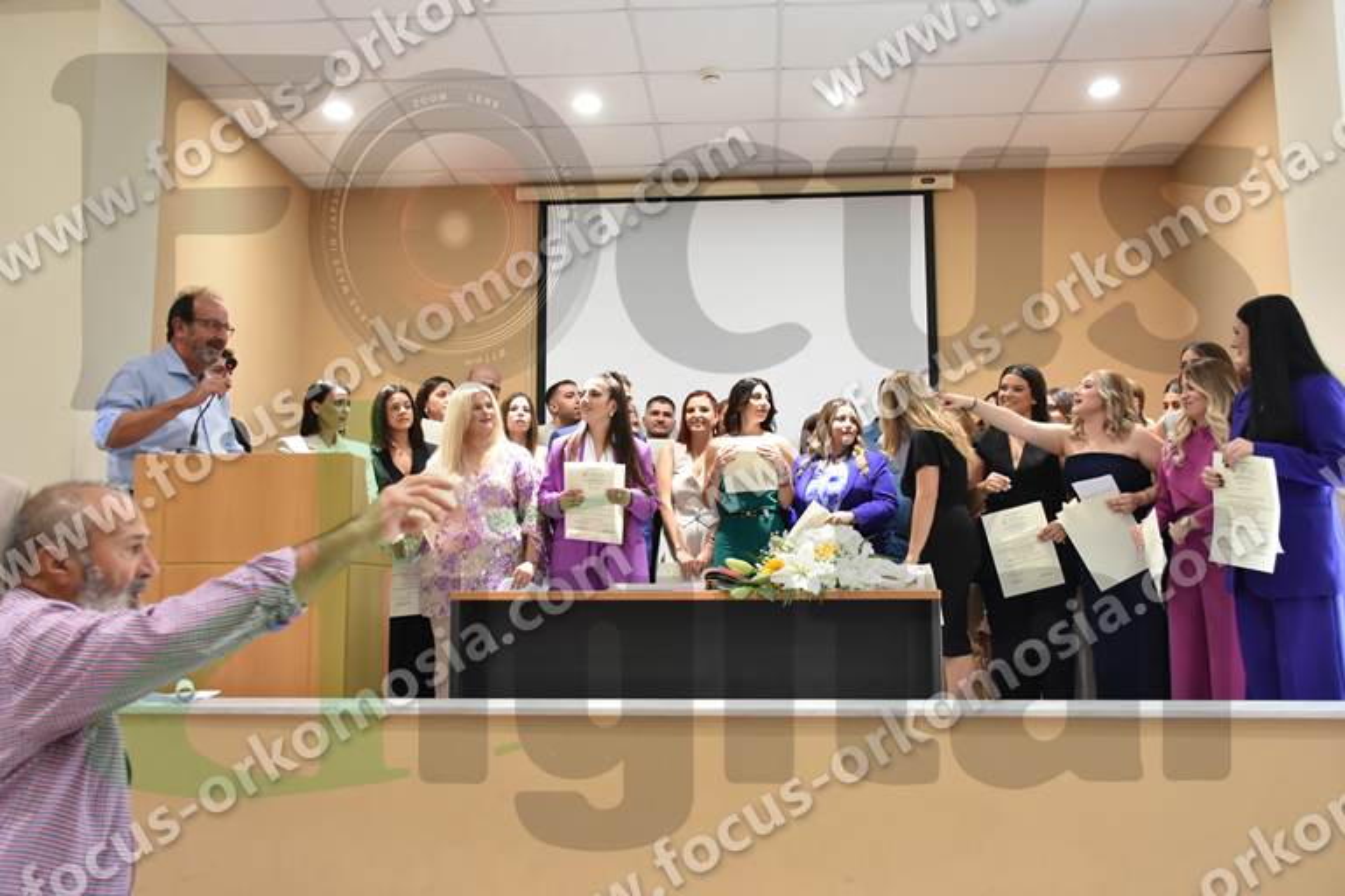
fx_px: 1233
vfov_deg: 40.0
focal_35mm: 33
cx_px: 672
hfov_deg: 57.2
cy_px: 448
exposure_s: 1/100
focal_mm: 22
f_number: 5.6
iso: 2000
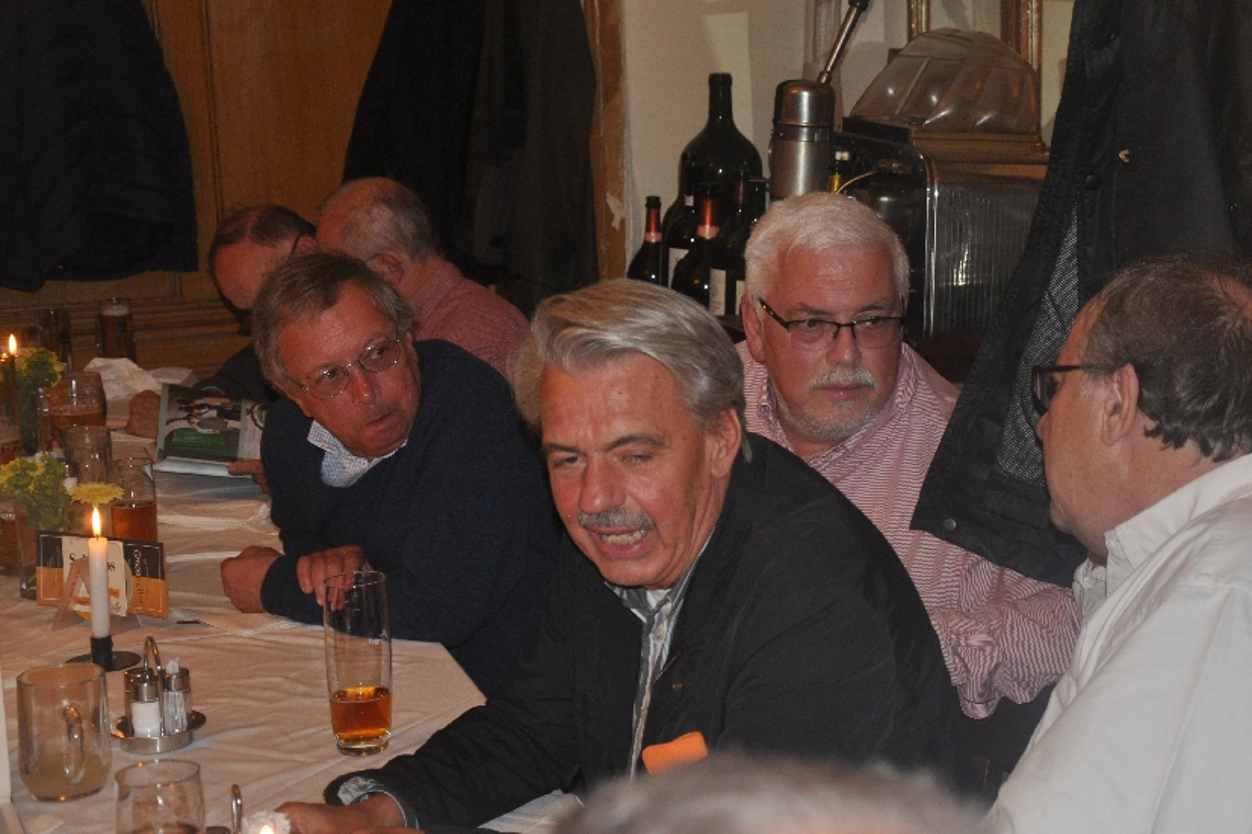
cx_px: 745
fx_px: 2643
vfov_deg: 17.9
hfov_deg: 26.6
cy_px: 390
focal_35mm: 76
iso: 800
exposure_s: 1/60
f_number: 4.8
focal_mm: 42
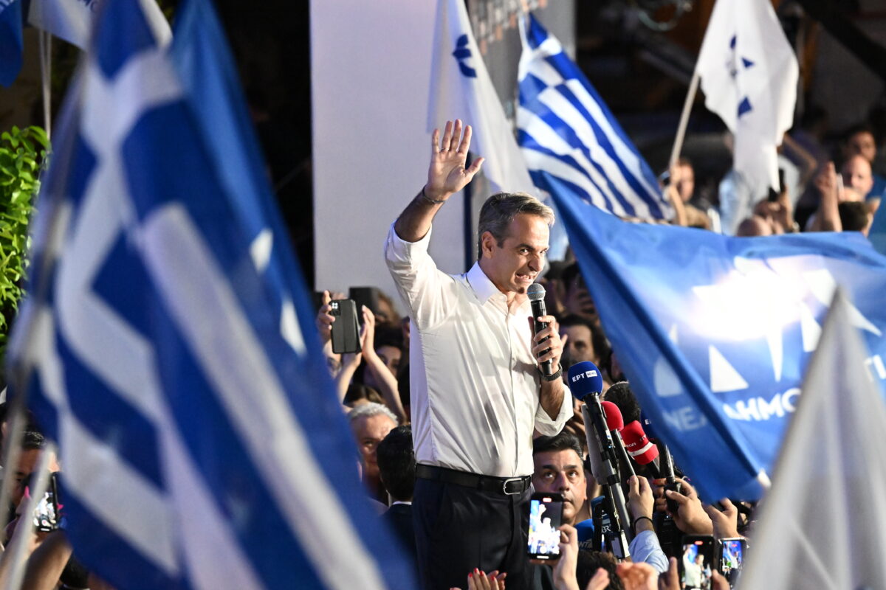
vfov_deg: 6.9
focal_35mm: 200
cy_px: 295
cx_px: 443
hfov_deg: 10.3
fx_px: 4922
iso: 12800
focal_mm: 200
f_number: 4.5
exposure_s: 1/320
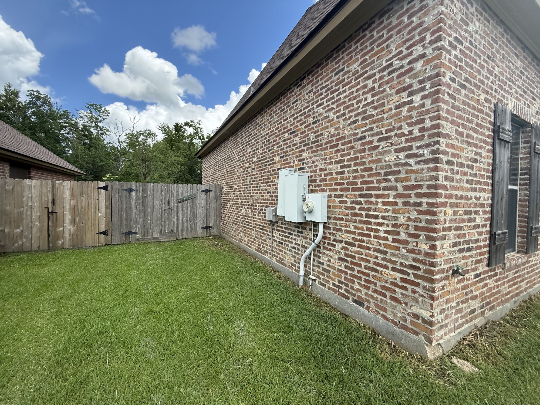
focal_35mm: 14
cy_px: 202
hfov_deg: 102.1
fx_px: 218
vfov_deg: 85.7
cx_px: 270
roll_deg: -2.7
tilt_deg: +1.9
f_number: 2.2
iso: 64
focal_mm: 2.22
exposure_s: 1/1050
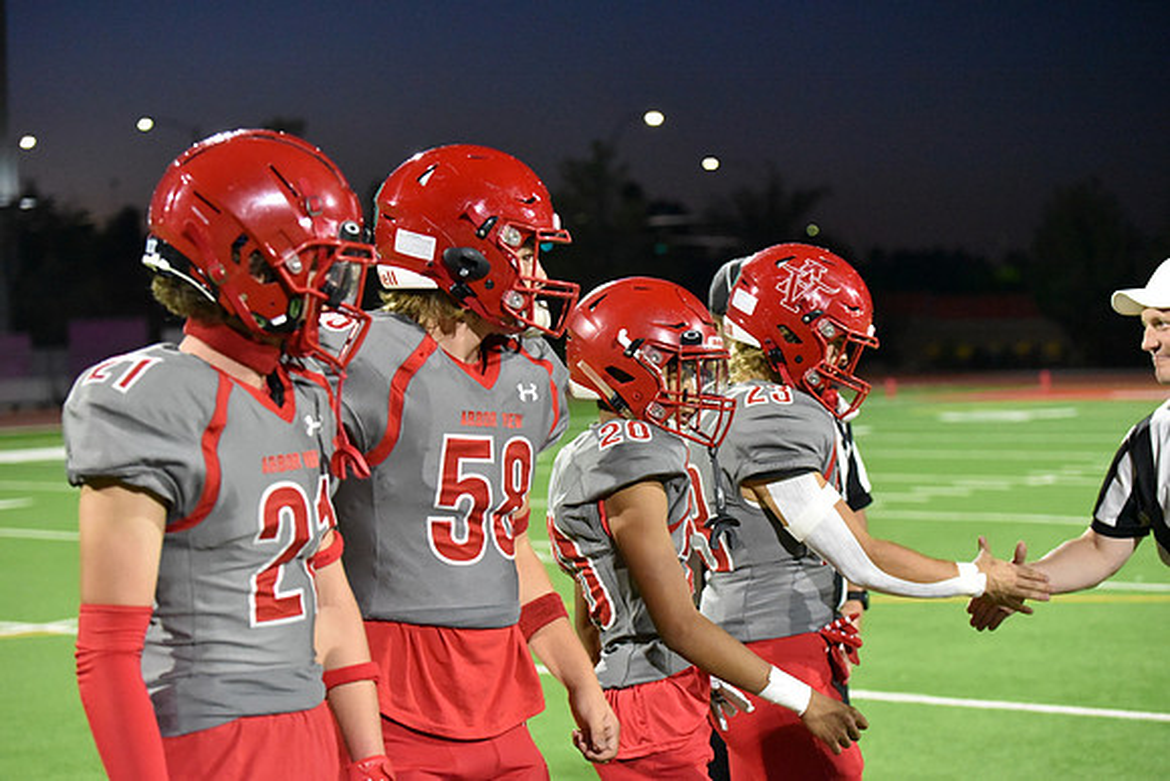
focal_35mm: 70
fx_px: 2275
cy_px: 390
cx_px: 585
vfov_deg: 19.5
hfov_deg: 28.8
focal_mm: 70
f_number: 2.8
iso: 12800
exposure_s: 1/1000
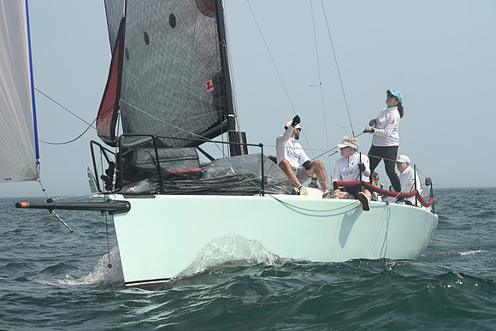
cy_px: 166
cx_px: 248
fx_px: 1350
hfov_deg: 20.8
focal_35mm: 98
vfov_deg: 14.0
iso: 320
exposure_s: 1/1250
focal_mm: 98
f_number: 8
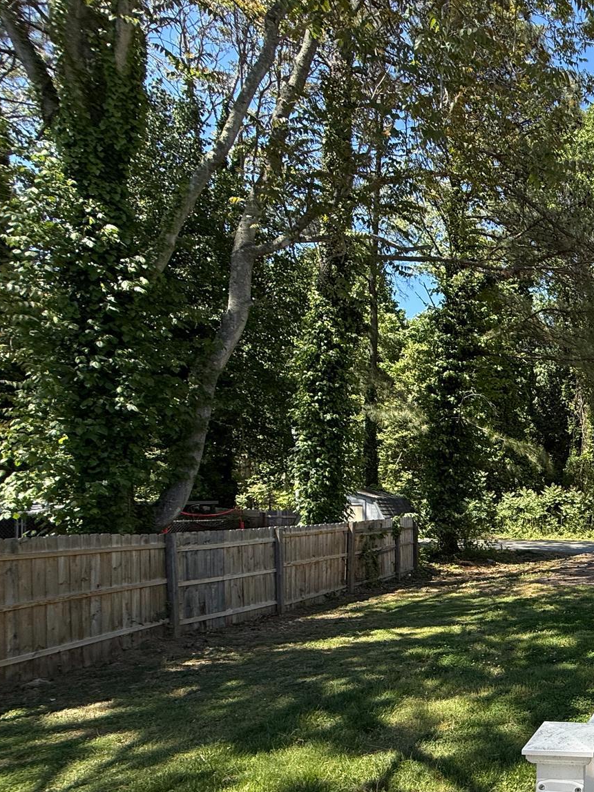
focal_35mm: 25
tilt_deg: -1.7
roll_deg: -0.7
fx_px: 572
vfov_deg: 67.8
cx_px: 698
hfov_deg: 40.4
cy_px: 516
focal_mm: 2.22
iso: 64
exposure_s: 1/841
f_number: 2.2
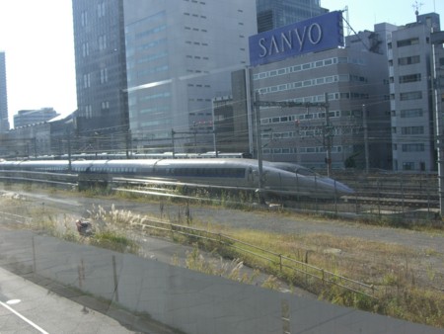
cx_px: 222
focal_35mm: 38
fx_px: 488
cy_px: 167
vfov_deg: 37.8
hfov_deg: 49.0
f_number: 4
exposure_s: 1/400
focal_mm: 7.9
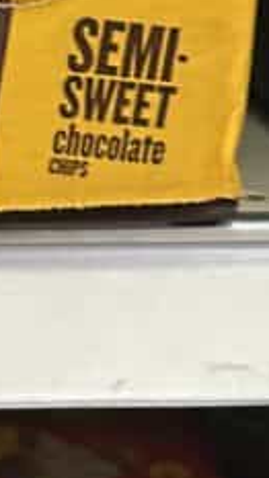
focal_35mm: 115
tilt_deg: -11.1
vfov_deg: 18.3
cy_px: 49
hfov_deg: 10.1
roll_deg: +1.0
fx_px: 1459
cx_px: -179
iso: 400
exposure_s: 1/60
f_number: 1.78
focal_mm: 6.86
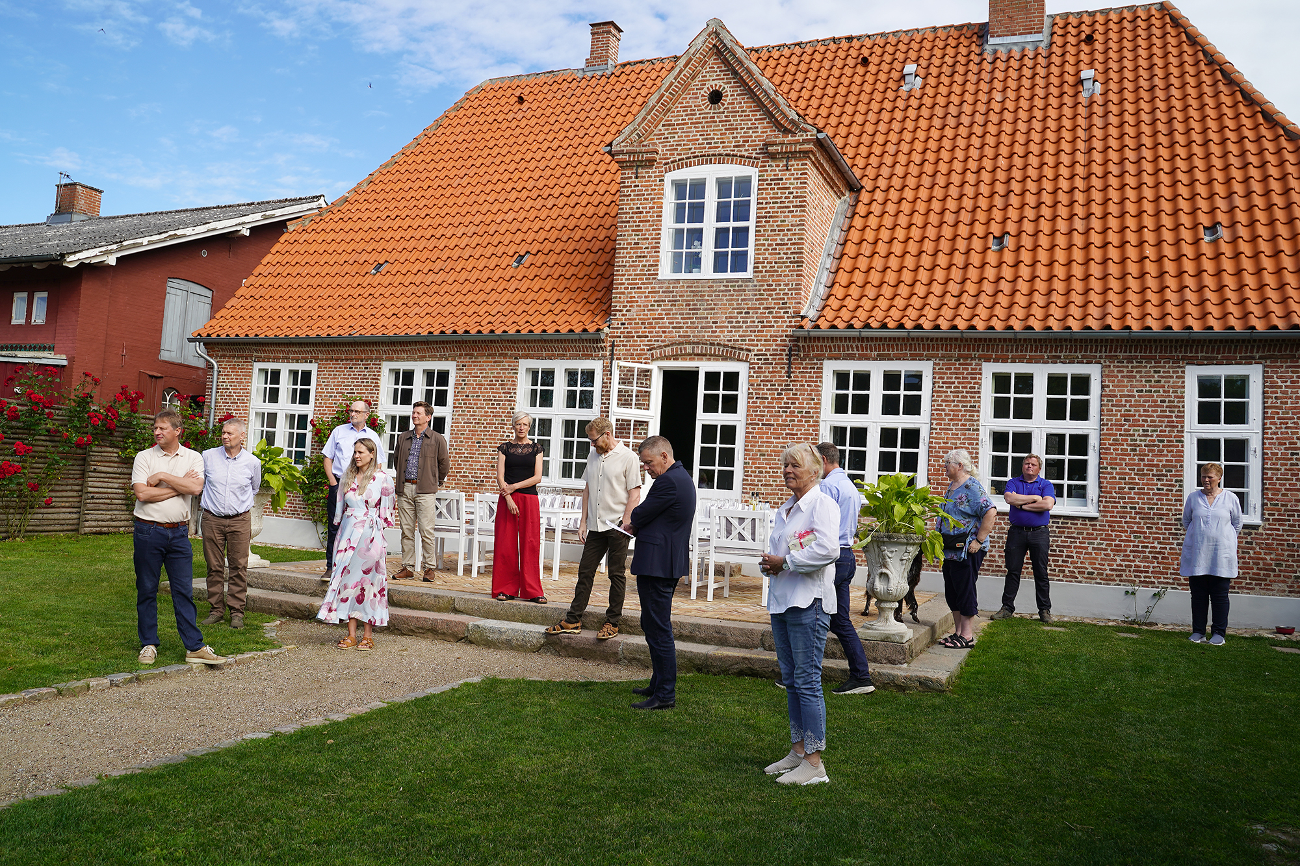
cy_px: 433
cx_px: 650
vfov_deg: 46.4
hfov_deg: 65.5
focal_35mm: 28
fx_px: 1011
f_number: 9
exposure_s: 1/125
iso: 100
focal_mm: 28
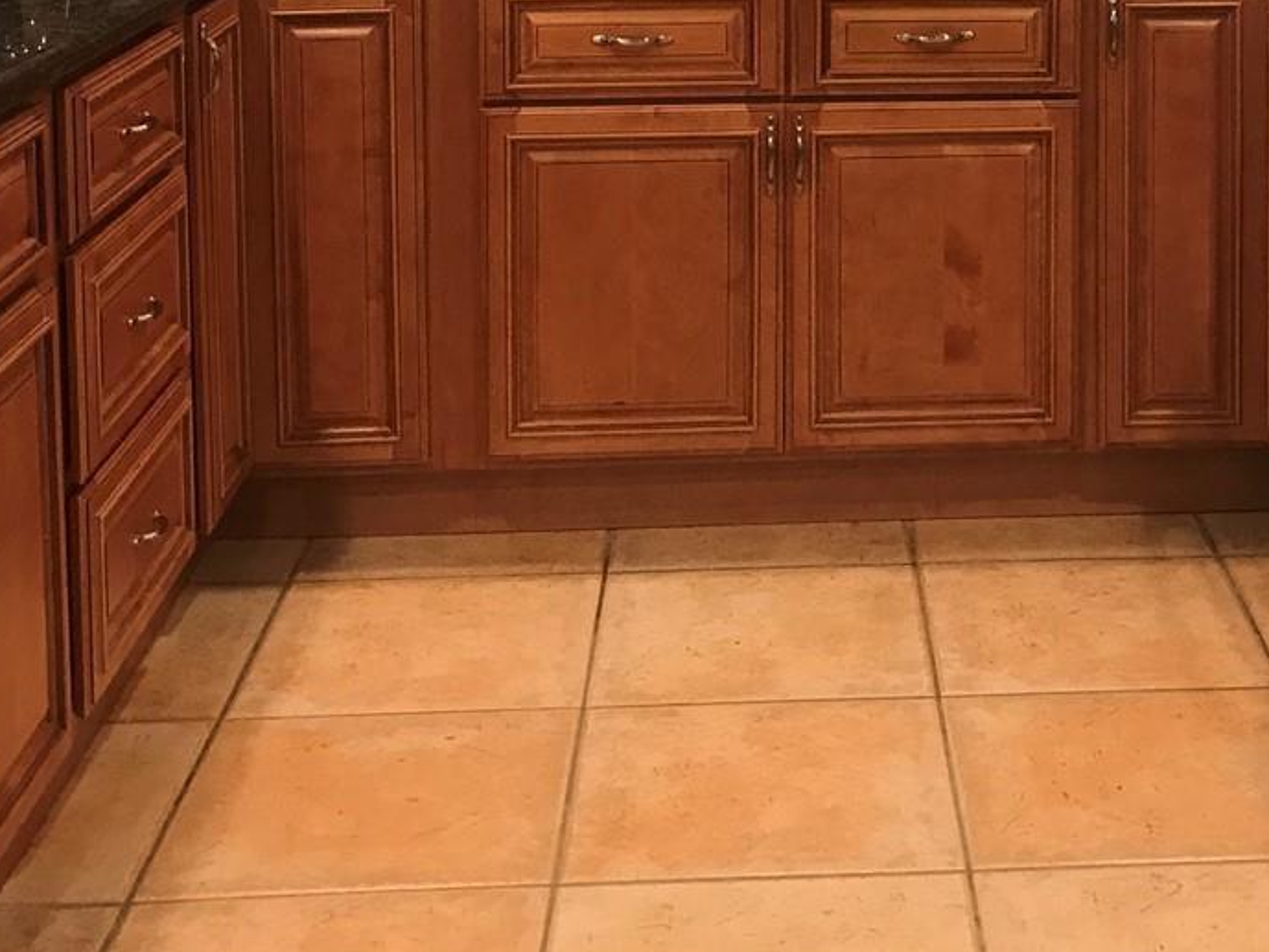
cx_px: 978
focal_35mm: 65
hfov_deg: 29.3
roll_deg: +1.3
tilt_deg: -5.2
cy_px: -134
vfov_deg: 21.3
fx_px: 2383
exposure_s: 1/30
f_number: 1.8
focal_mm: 3.99
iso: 40
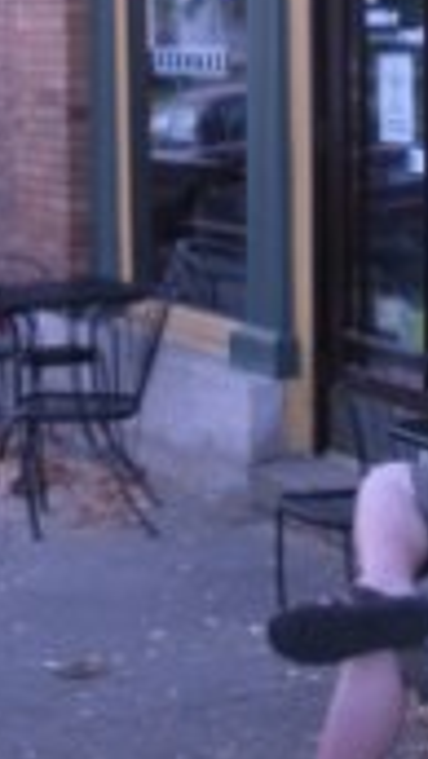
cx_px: 212
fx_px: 2054
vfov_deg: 20.0
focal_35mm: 102
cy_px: -71
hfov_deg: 11.9
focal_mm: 6.3
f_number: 3.5
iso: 64
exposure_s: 1/84.7
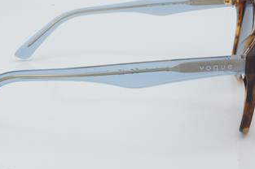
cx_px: 113
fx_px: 679
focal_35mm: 96
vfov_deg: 14.2
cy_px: 66
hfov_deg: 21.3
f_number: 32
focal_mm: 50
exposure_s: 1/3
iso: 100
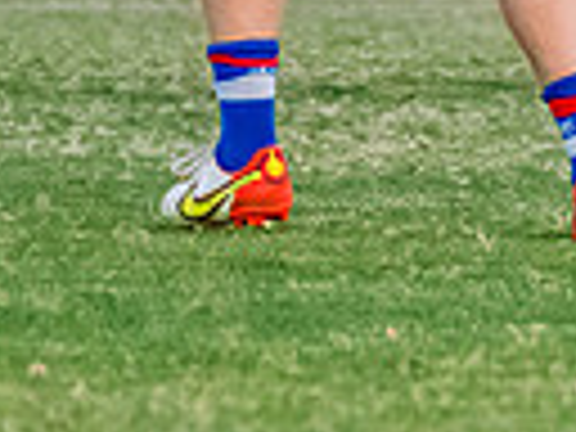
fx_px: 41316
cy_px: -473
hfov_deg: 0.8
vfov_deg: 0.6
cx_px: 1168
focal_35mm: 2483
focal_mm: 380
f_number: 4
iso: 4000
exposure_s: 1/1600
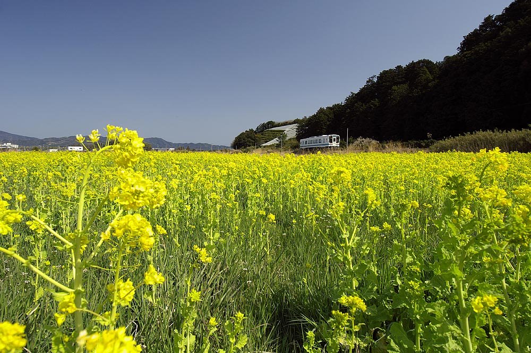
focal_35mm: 20
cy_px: 176
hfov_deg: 85.5
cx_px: 266
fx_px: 287
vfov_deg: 63.1
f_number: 8
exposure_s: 1/125
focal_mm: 13
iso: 200
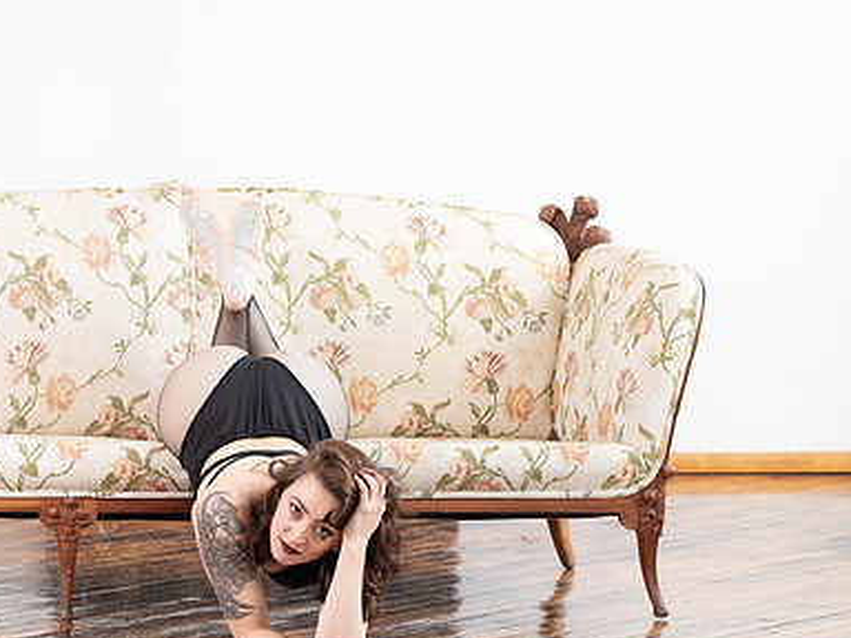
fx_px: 3589
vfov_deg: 10.2
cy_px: 405
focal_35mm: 146
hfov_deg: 13.5
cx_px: 239
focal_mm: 100
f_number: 6.3
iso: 320
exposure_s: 1/15
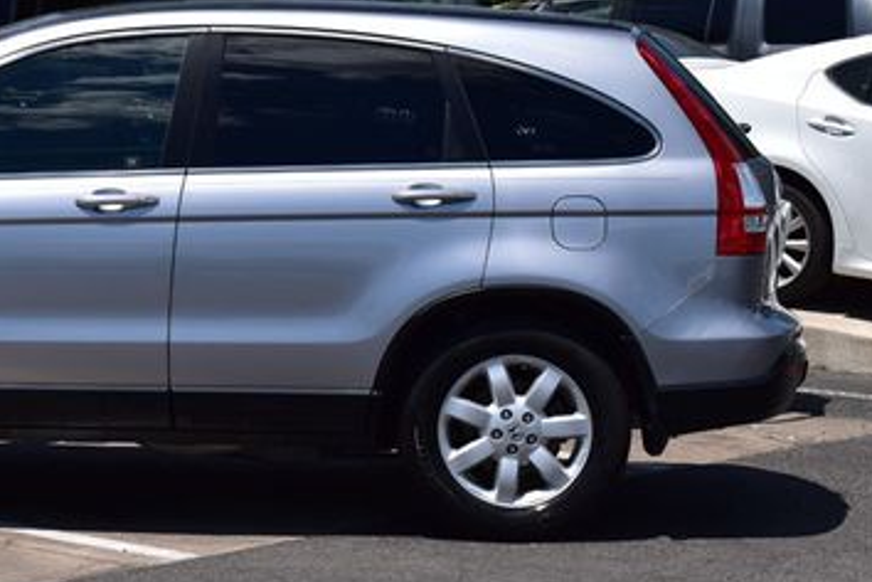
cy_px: 229
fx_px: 3149
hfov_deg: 15.6
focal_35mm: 130
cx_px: 96
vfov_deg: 10.5
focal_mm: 48
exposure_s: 1/500
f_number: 11
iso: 200
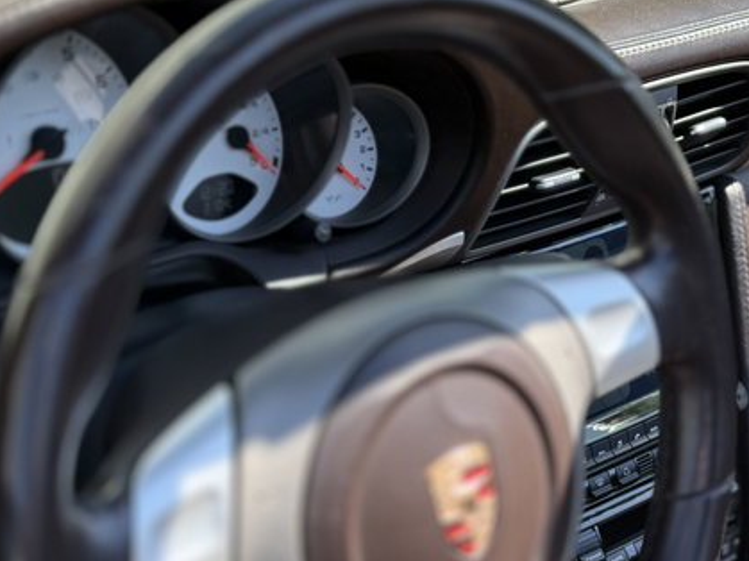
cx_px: 395
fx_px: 1904
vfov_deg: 16.8
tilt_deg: -23.1
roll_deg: -2.3
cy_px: 304
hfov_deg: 22.3
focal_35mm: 88
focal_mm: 6.76
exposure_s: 1/754
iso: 64
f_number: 1.78
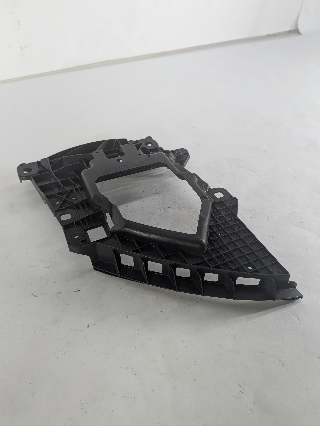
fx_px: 296
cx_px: 160
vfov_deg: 71.6
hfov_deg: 56.8
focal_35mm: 24
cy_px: 213
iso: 33
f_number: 1.7
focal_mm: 4.53
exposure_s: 1/199
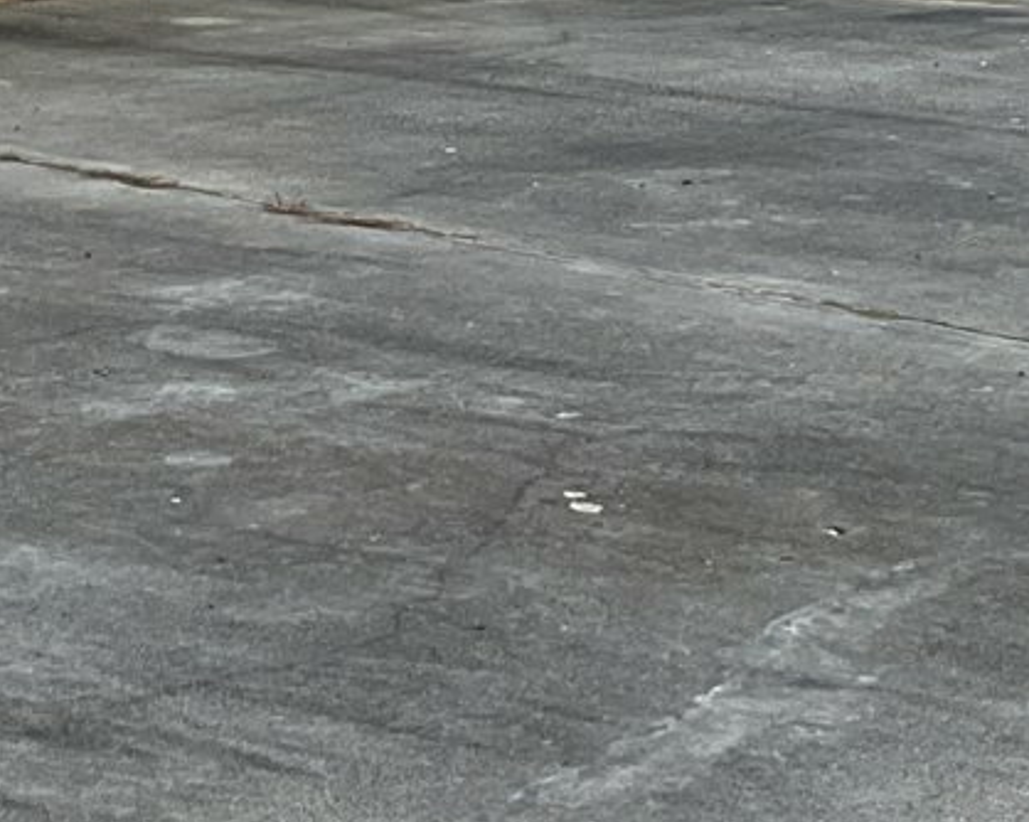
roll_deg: +0.4
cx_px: -244
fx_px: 3957
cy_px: -537
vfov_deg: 11.2
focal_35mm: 130
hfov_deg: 14.3
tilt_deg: -1.5
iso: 16
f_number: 1.8
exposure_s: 1/1412
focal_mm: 3
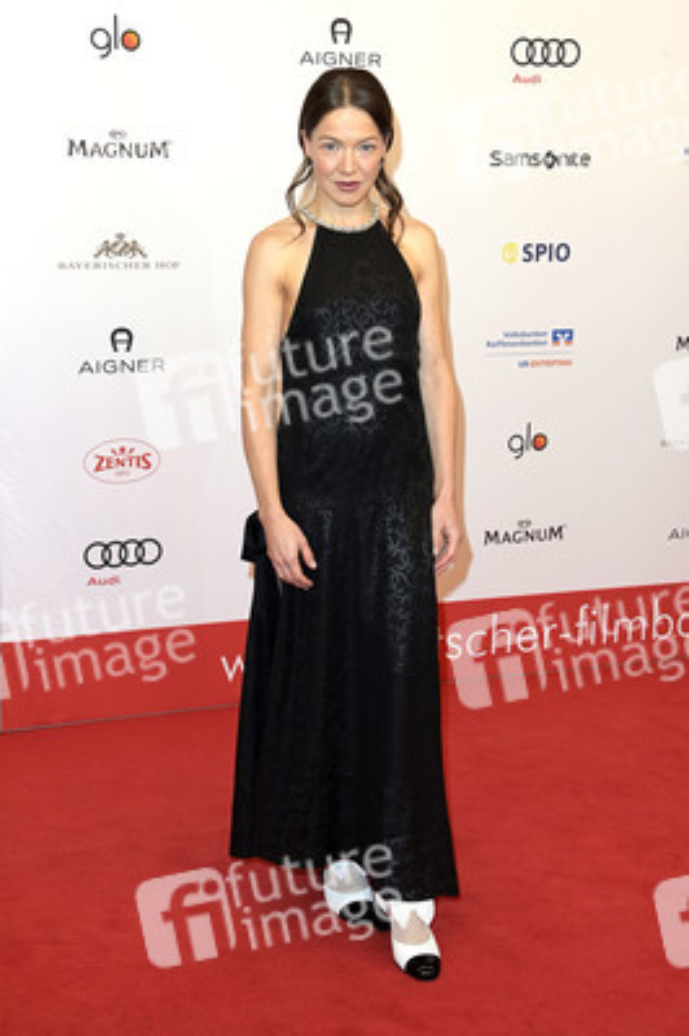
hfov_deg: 25.9
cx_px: 344
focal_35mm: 52
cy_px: 518
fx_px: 1495
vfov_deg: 38.2
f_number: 6.3
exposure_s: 1/250
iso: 400
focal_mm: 52
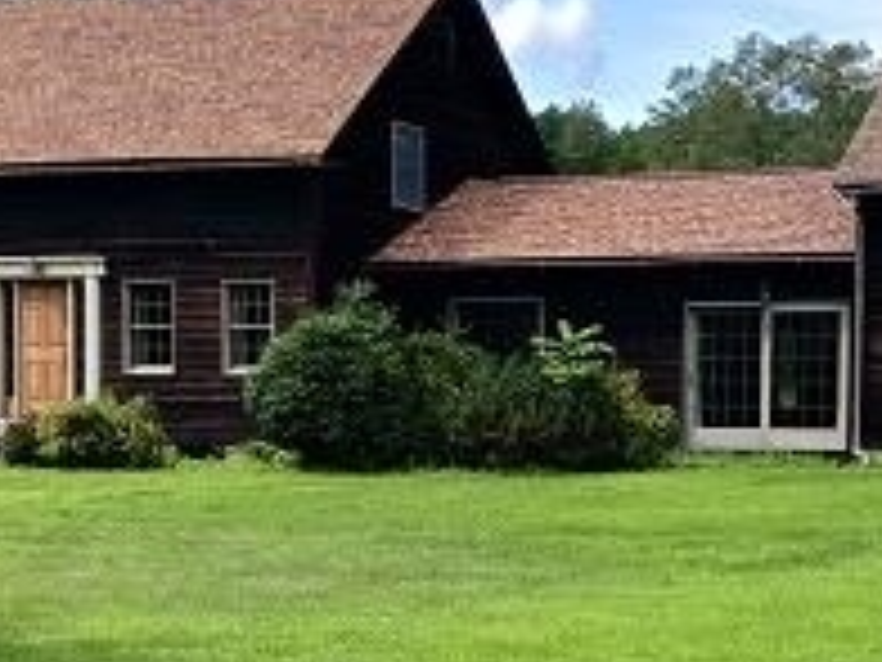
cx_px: 616
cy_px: 545
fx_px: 2242
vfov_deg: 16.6
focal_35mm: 88
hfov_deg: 22.1
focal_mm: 4
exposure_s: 1/216
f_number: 1.8
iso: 20
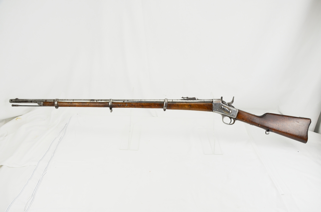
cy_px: 106
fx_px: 267
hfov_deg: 62.0
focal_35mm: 30
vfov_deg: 43.4
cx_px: 160
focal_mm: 20
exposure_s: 1/125
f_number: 5.6
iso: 250
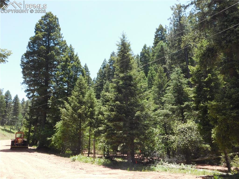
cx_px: 120
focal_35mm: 36
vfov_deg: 39.6
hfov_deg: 51.4
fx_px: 248
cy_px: 90
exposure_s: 1/640
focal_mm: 6.3
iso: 800
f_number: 7
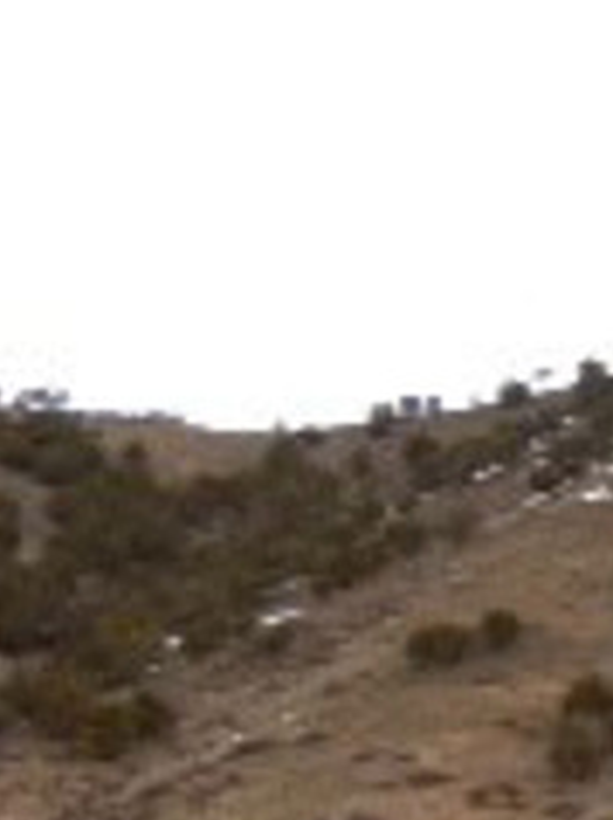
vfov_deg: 12.5
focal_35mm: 156
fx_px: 3690
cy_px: 782
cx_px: 1068
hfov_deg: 9.1
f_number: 4.6
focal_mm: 10.4
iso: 125
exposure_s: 1/320
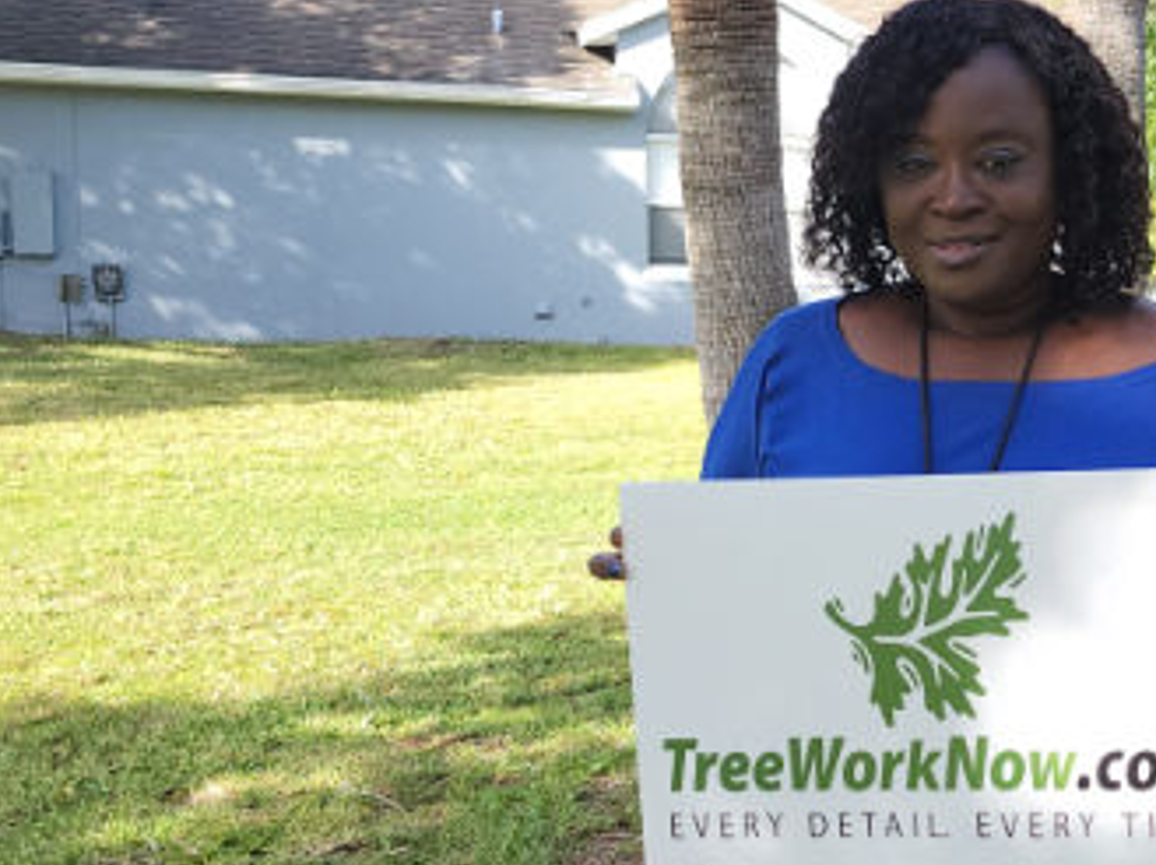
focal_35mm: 56
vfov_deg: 26.0
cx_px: 966
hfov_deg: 33.1
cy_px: 471
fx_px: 1868
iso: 12
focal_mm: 6.4
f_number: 1.8
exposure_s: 1/159
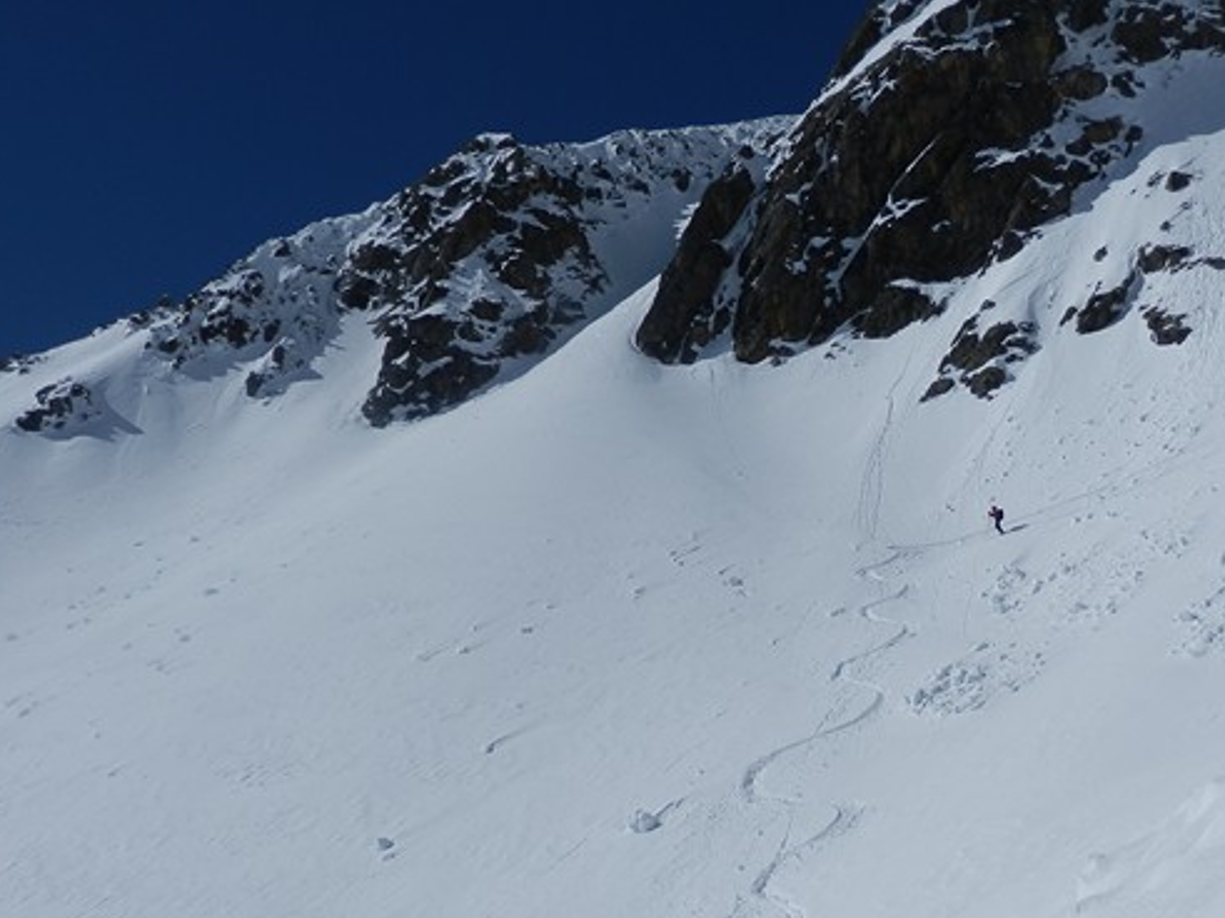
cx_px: 846
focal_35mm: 44
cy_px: 549
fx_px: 1557
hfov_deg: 42.2
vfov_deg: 32.8
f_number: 9
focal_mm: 5
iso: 80
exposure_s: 1/800
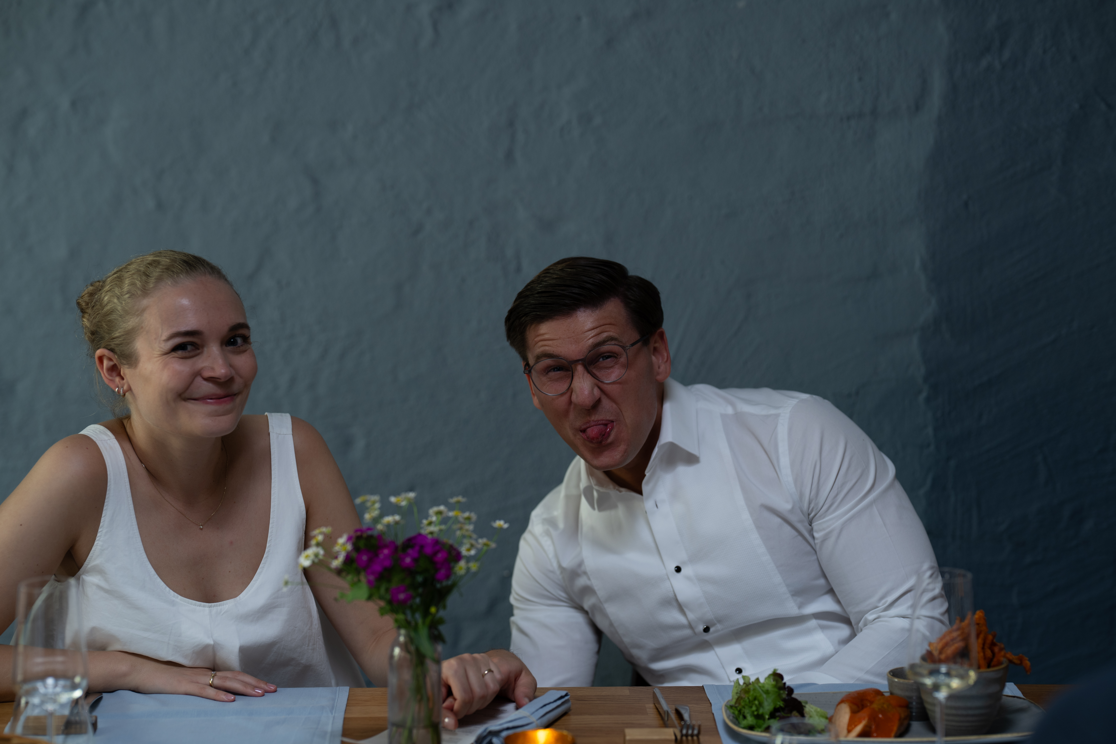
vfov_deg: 16.1
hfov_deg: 23.9
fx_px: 2635
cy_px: 372
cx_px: 558
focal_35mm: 85
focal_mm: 85
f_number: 2.2
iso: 160
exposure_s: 1/80
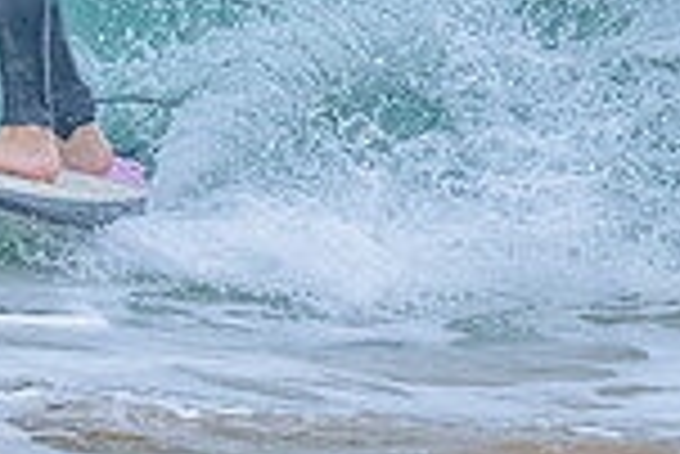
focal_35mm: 4203
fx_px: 79465
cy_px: -128
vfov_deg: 0.3
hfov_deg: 0.5
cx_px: -212
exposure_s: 1/3200
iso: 1800
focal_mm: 800
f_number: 6.3
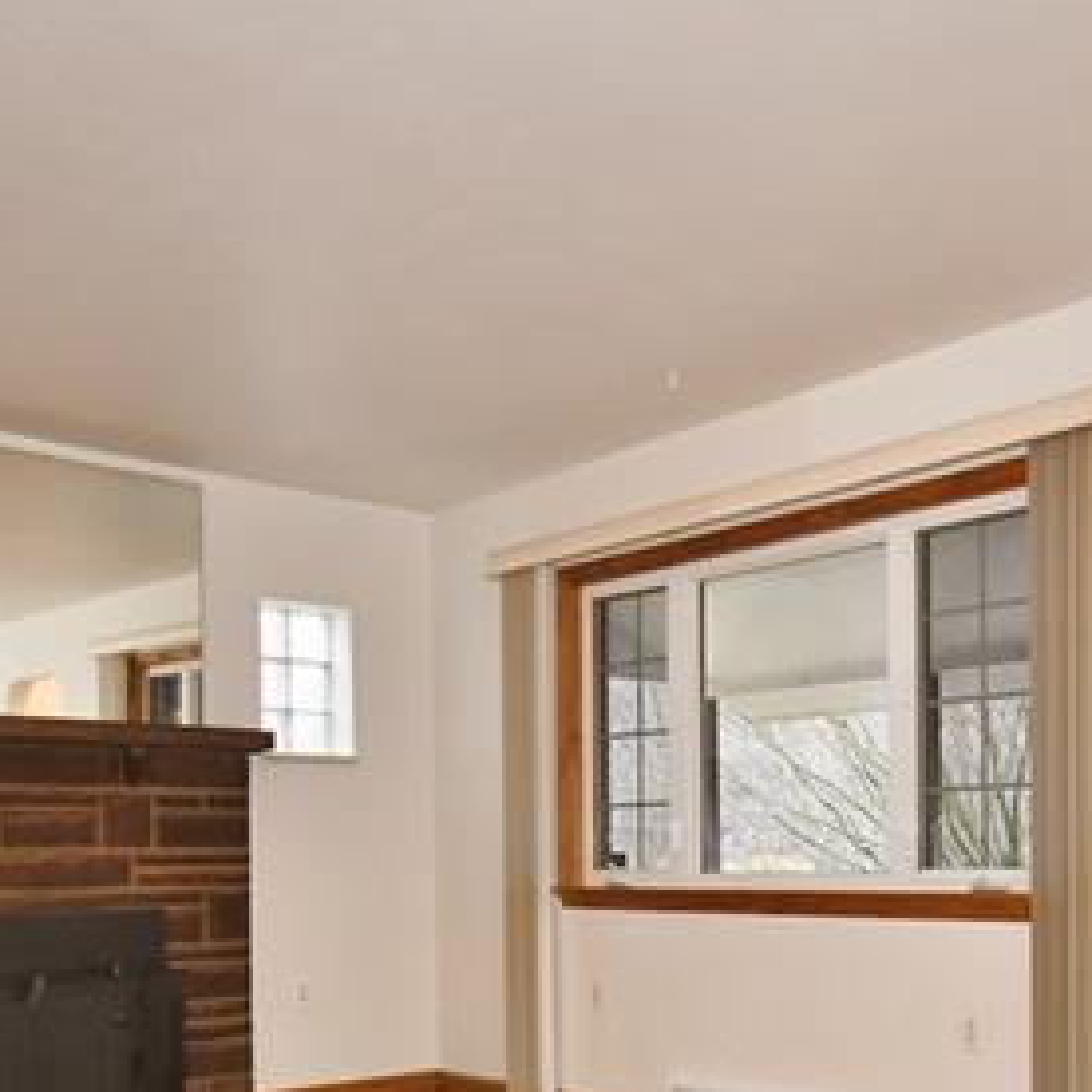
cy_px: 853
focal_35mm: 37
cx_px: 688
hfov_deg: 44.5
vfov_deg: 43.1
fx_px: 1321
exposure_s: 1/60
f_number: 4
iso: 800
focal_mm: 10
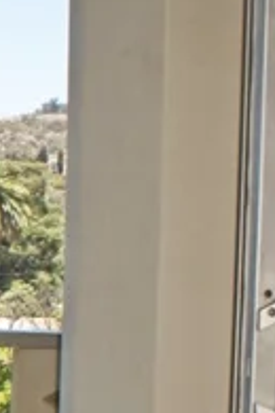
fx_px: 1478
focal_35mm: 129
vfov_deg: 15.4
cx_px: -491
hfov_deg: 9.0
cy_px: 468
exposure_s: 1/125
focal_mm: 20
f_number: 8
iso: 100
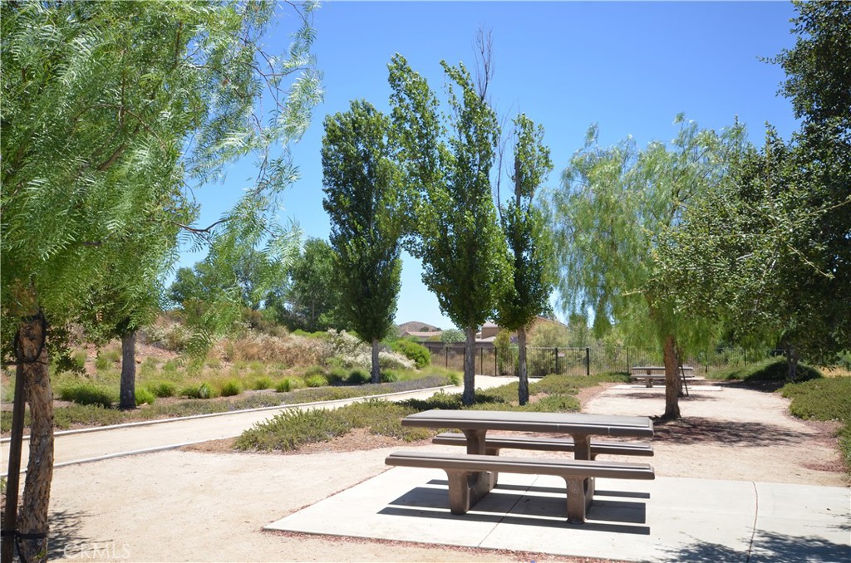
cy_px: 282
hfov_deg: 62.0
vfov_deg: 43.4
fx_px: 708
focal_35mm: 30
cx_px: 426
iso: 180
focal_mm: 20
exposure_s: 1/250
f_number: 8
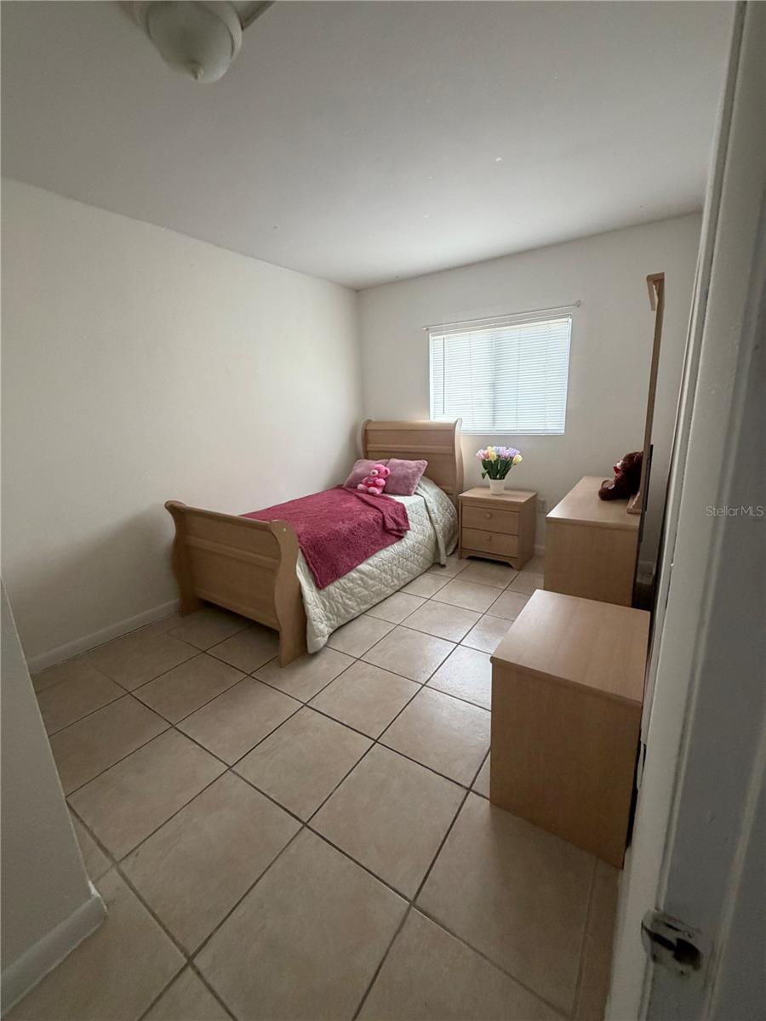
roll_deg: +1.8
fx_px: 413
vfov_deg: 102.1
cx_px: 383
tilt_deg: -13.4
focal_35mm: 14
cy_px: 510
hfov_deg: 85.7
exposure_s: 1/92
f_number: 2.2
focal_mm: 2.22
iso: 320
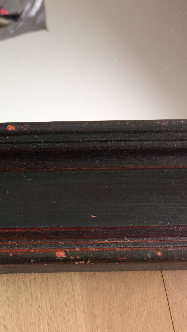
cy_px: 167
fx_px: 379
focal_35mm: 43
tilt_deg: -65.8
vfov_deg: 47.4
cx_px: -34
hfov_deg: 25.1
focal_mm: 4.15
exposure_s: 1/33
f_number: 2.2
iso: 100
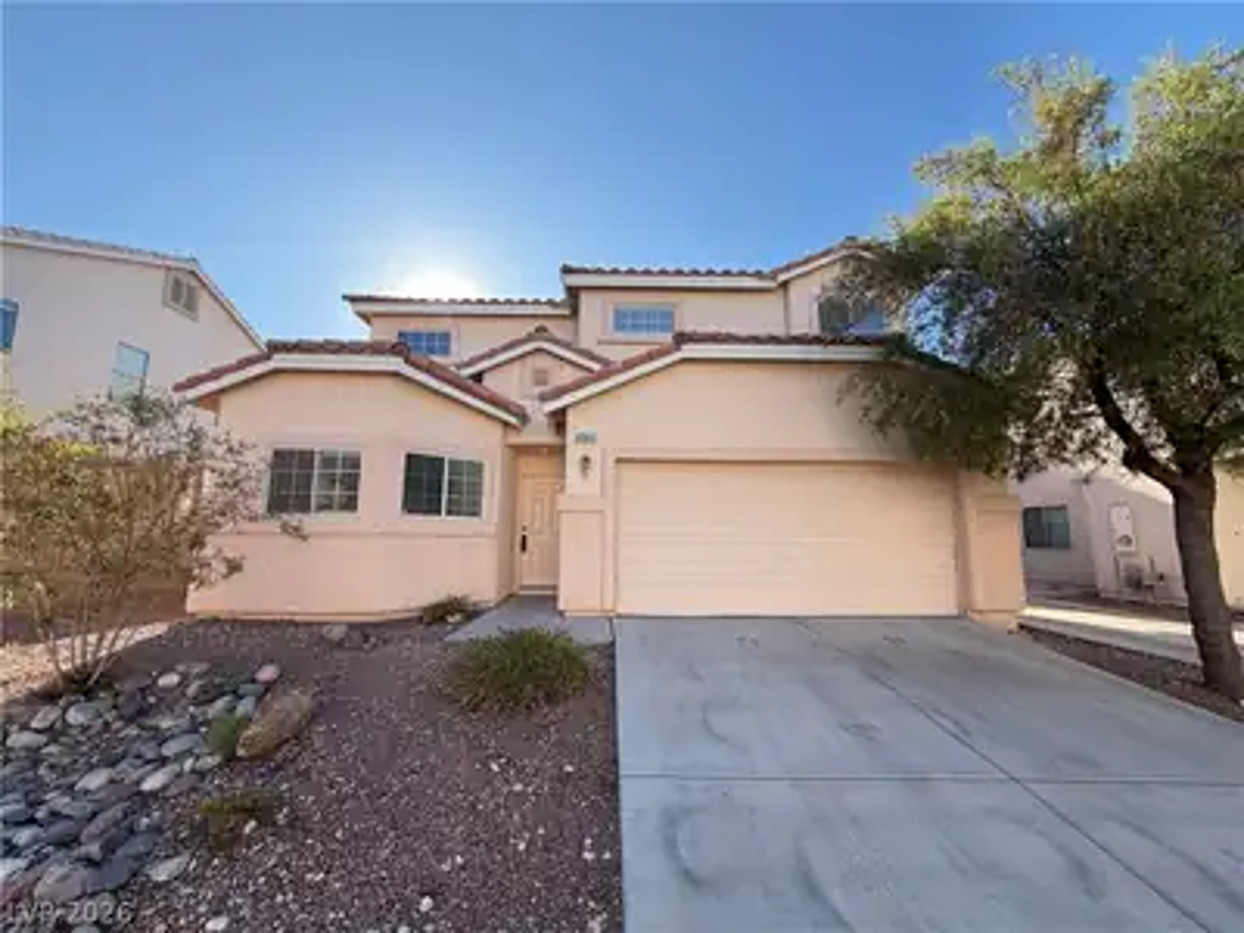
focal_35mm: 14
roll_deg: -0.3
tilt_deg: +9.3
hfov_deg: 102.1
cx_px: 622
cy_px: 466
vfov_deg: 85.7
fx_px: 503
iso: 40
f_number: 2.2
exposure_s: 1/502
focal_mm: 2.22
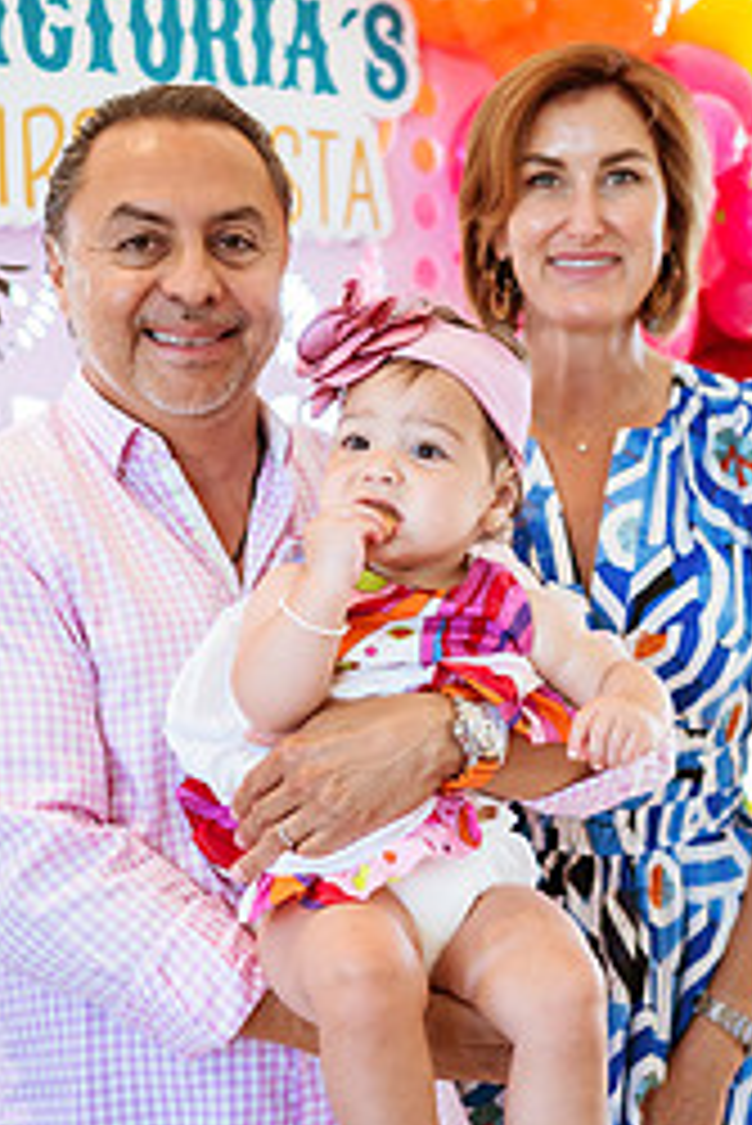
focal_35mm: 63
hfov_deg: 21.6
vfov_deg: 31.8
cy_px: 630
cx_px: 342
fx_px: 1971
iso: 500
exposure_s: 1/320
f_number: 2
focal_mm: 35
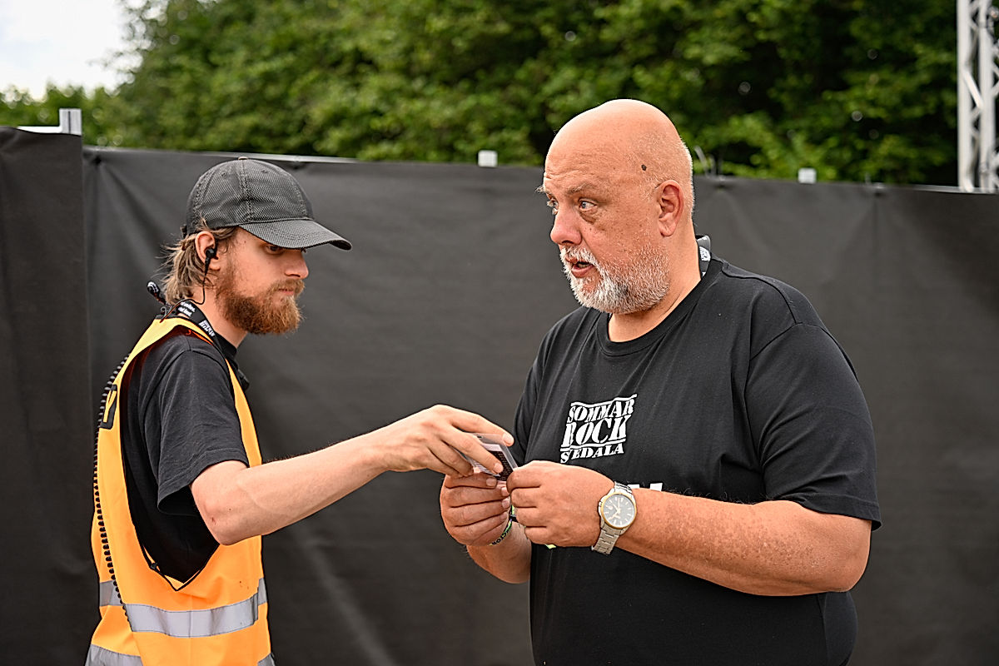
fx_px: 1249
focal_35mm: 45
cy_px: 333
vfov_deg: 29.9
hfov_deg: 43.6
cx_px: 500
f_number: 2.8
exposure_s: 1/400
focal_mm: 45
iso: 100
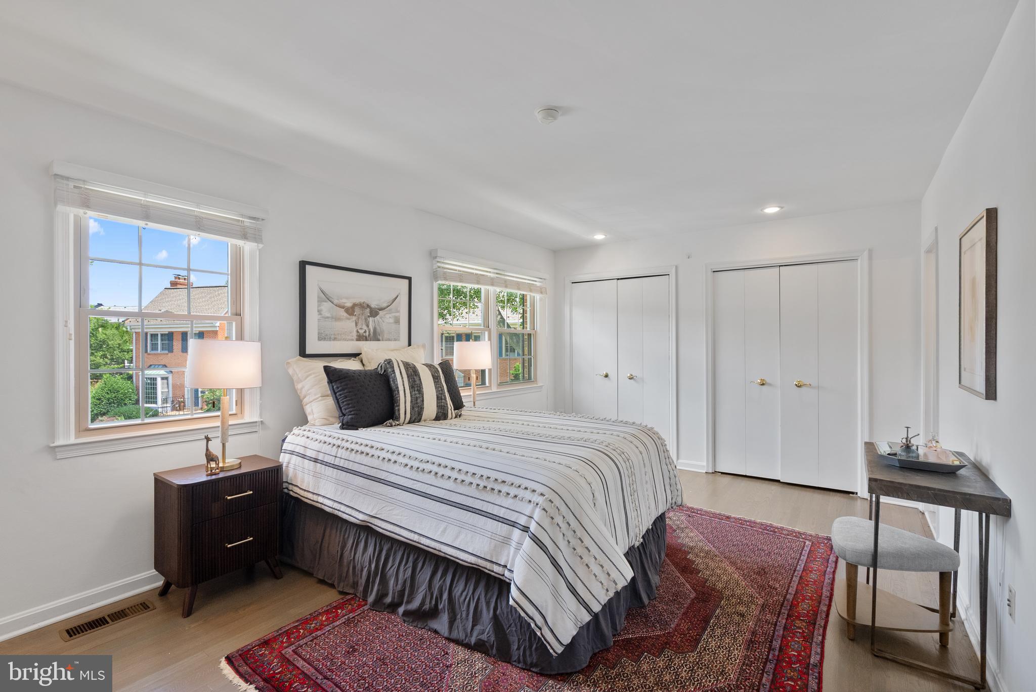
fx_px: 461
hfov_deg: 96.7
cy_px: 346
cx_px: 518
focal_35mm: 16
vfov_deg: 73.8
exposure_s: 1/20
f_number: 8
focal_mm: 16
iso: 800
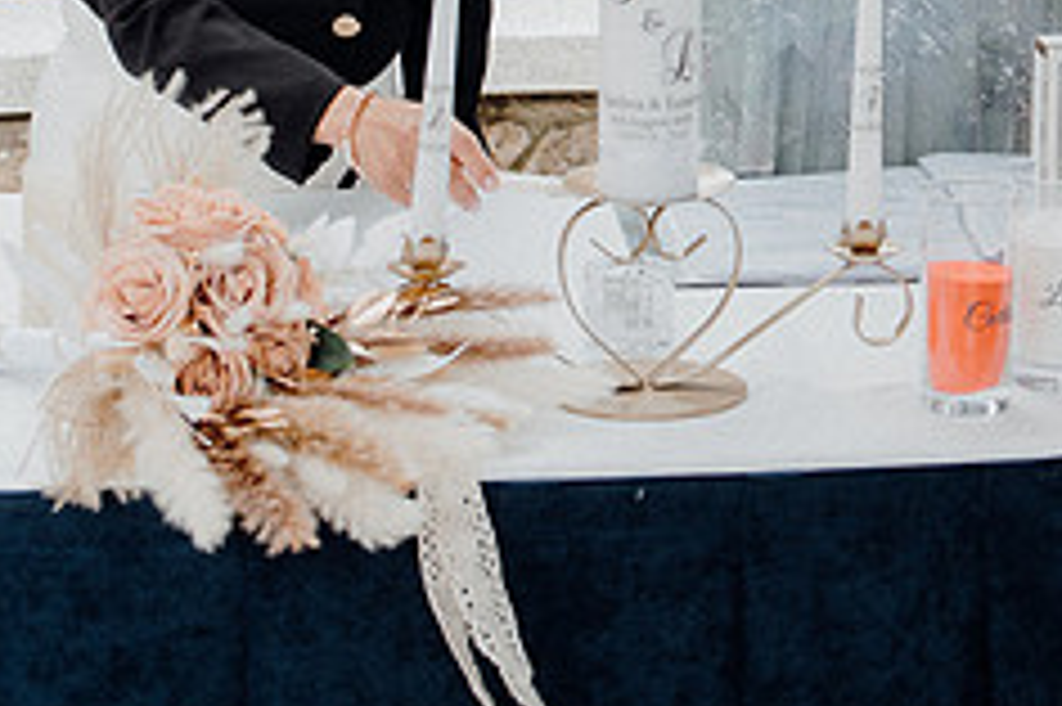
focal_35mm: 128
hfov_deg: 15.8
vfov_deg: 10.5
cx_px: 1008
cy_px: -124
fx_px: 3773
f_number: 3.5
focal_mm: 35
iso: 125
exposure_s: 1/200
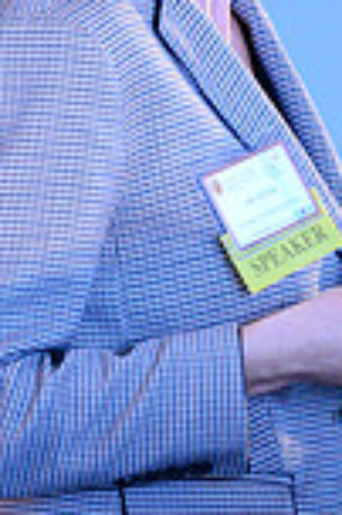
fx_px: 10911
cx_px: 276
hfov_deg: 1.8
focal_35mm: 764
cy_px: 227
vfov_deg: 2.7
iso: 4000
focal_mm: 200
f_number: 2.8
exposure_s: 1/125
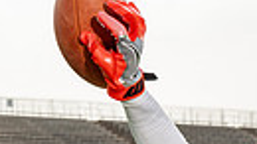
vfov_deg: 7.6
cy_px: 391
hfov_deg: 14.7
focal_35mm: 145
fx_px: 988
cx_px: 208
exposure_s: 1/500
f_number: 5.6
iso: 100
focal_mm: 40
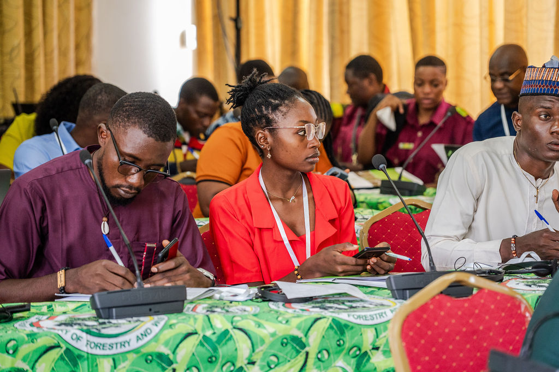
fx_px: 1868
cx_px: 280
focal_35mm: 120
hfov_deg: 17.0
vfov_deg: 11.4
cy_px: 186
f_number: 4
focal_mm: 120
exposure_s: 1/125
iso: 2200
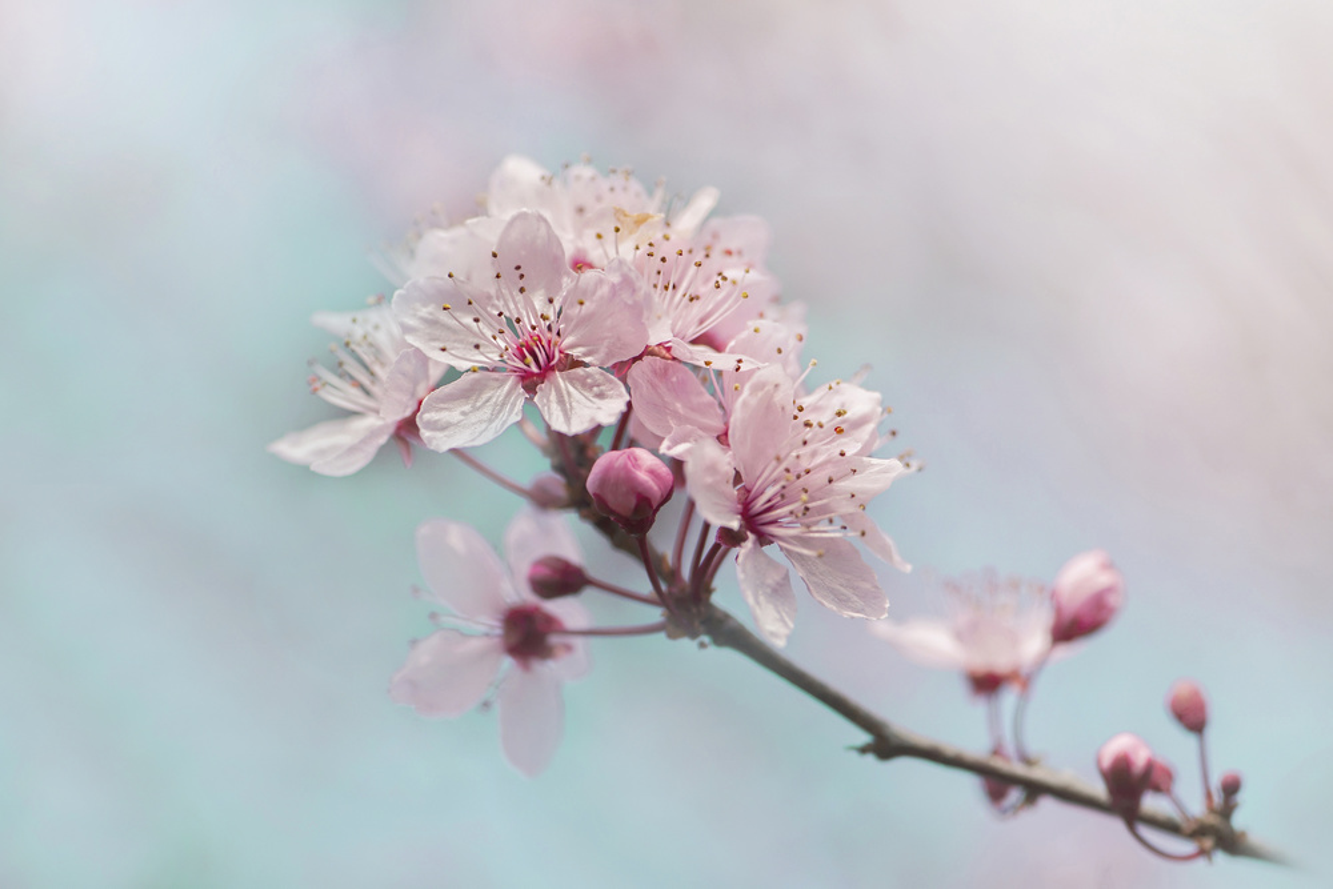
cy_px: 444
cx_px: 666
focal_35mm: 105
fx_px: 3888
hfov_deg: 19.5
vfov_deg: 13.0
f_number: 5.6
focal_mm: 105
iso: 250
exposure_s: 1/1000
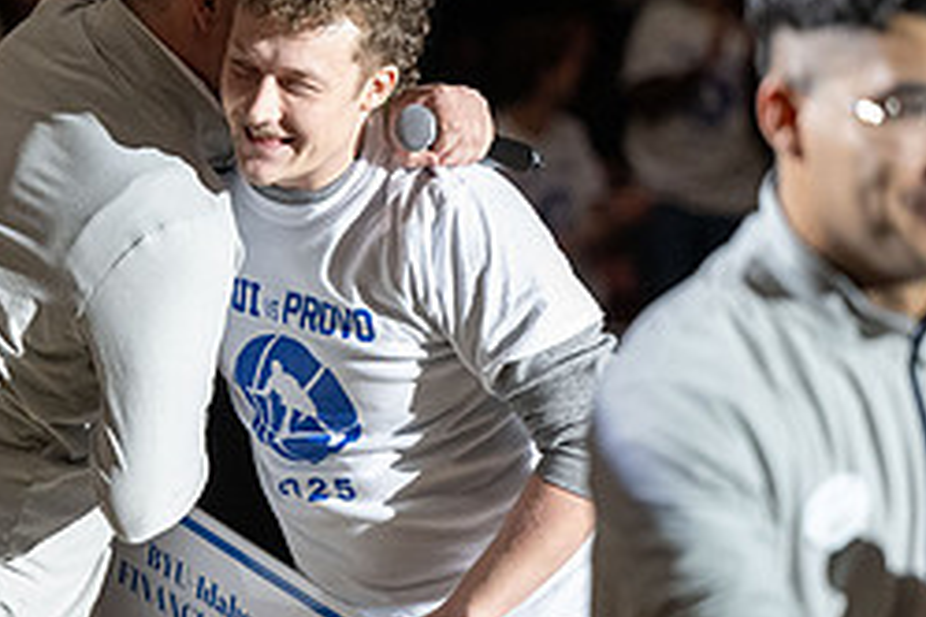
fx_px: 6893
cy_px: 251
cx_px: 112
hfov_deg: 7.7
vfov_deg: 5.1
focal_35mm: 268
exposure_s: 1/2500
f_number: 2.8
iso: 4000
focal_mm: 115
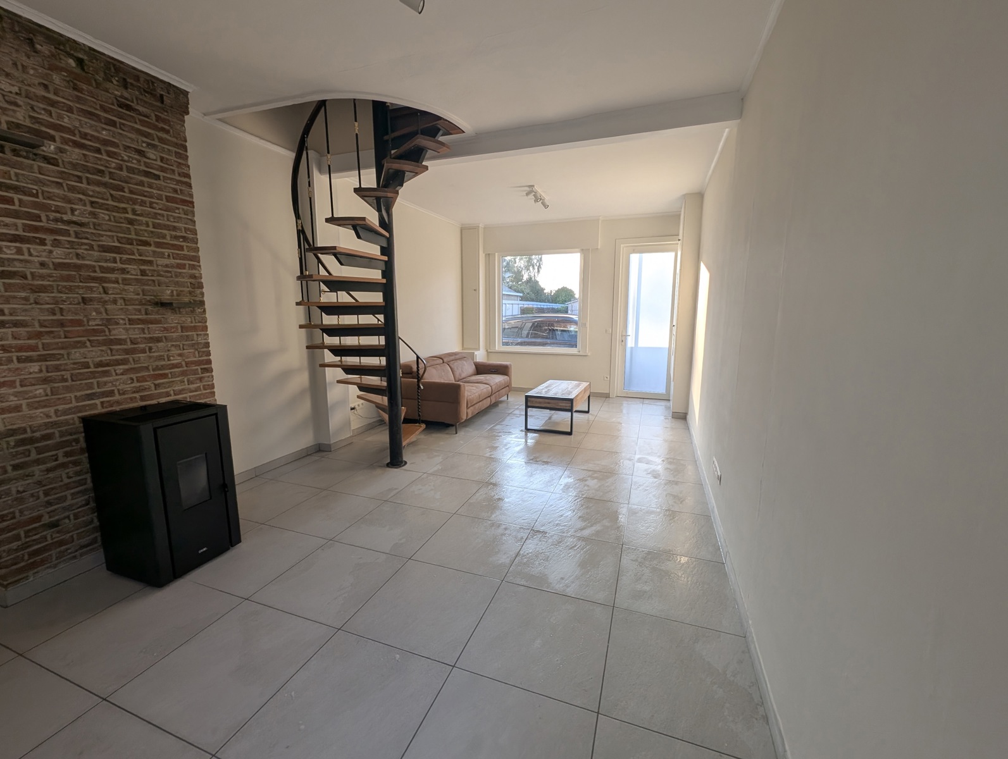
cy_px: 380
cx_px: 504
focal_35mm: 13
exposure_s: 1/93.8
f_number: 2.2
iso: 50
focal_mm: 1.95
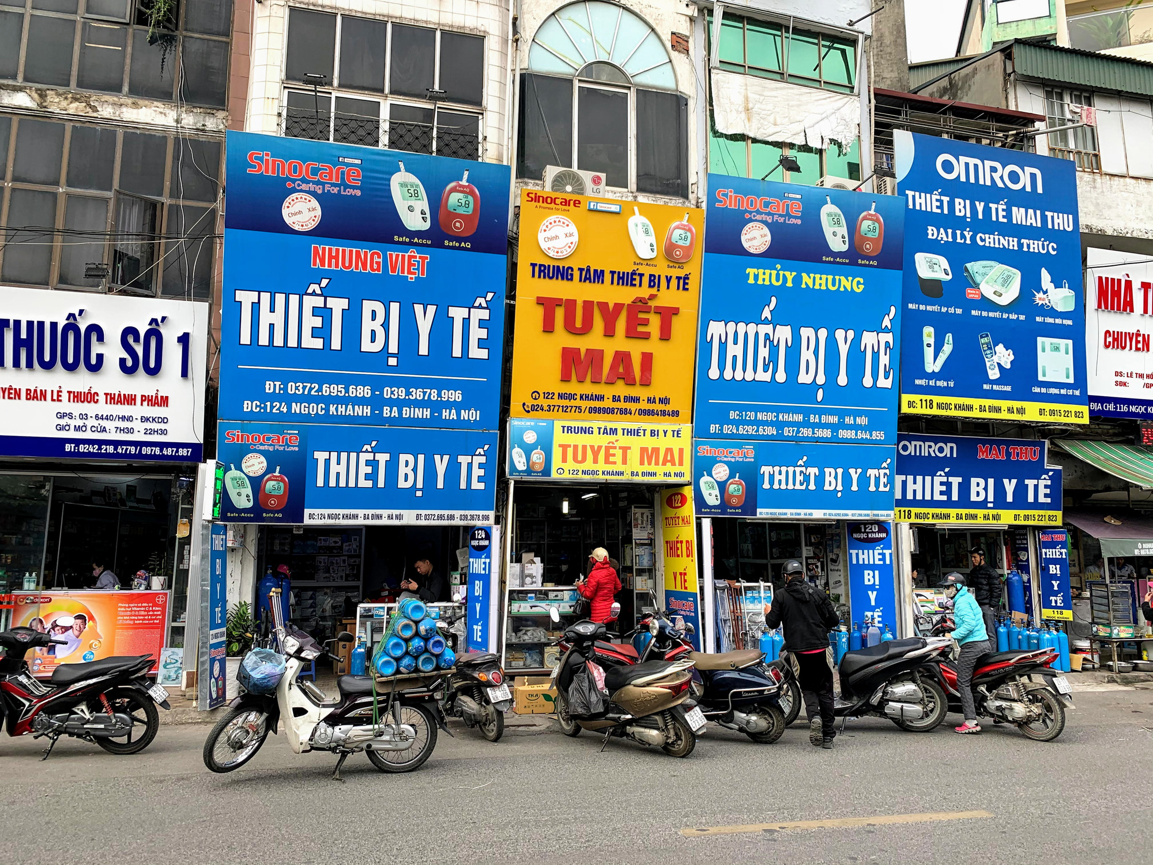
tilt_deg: +8.4
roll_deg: +0.6
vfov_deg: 53.1
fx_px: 866
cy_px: 432
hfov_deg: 67.3
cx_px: 576
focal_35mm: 26
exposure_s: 1/573
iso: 25
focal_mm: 4.25
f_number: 1.8
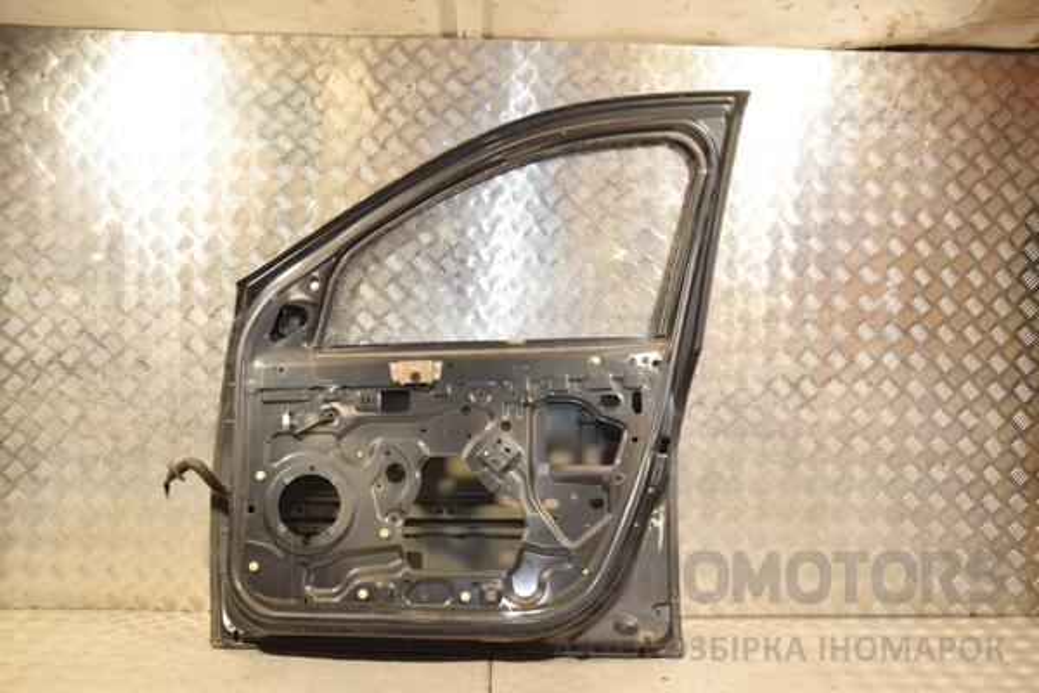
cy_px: 346
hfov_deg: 57.2
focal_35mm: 33
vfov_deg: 40.0
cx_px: 520
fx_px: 952
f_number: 5.6
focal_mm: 22
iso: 800
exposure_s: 1/200
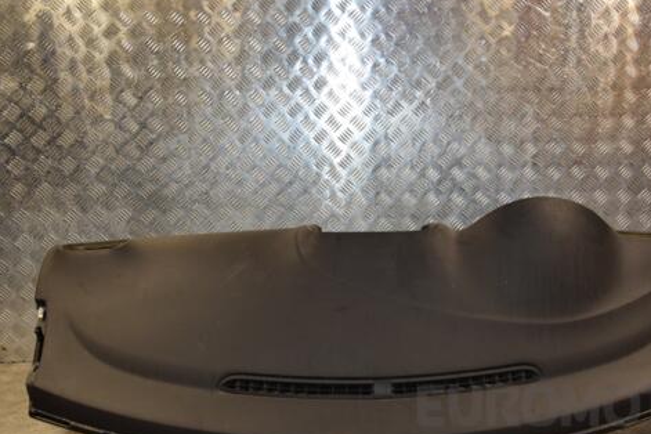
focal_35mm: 42
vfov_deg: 31.9
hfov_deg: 46.1
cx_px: 391
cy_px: 221
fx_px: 759
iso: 800
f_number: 5.6
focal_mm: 22
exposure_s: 1/200
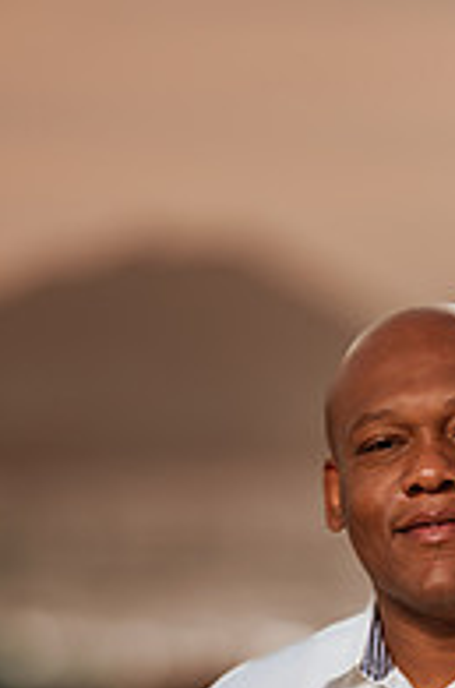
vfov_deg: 6.6
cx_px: 439
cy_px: 734
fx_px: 5946
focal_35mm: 312
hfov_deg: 4.4
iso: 80
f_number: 1.8
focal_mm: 135
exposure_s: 1/8000
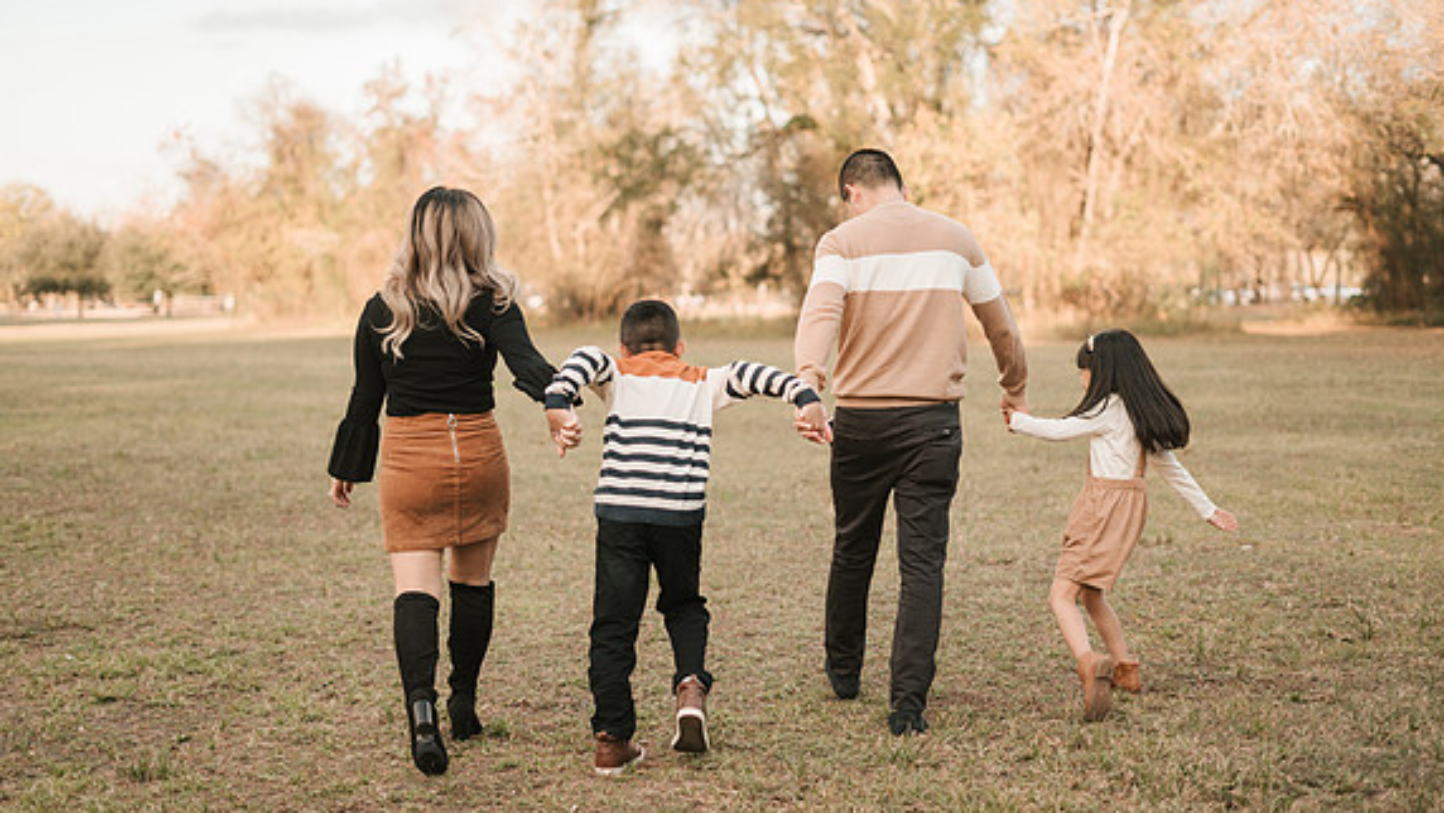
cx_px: 727
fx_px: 2106
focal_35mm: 55
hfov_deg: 37.8
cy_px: 390
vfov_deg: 21.8
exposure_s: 1/1000
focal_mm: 50
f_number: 2
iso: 200
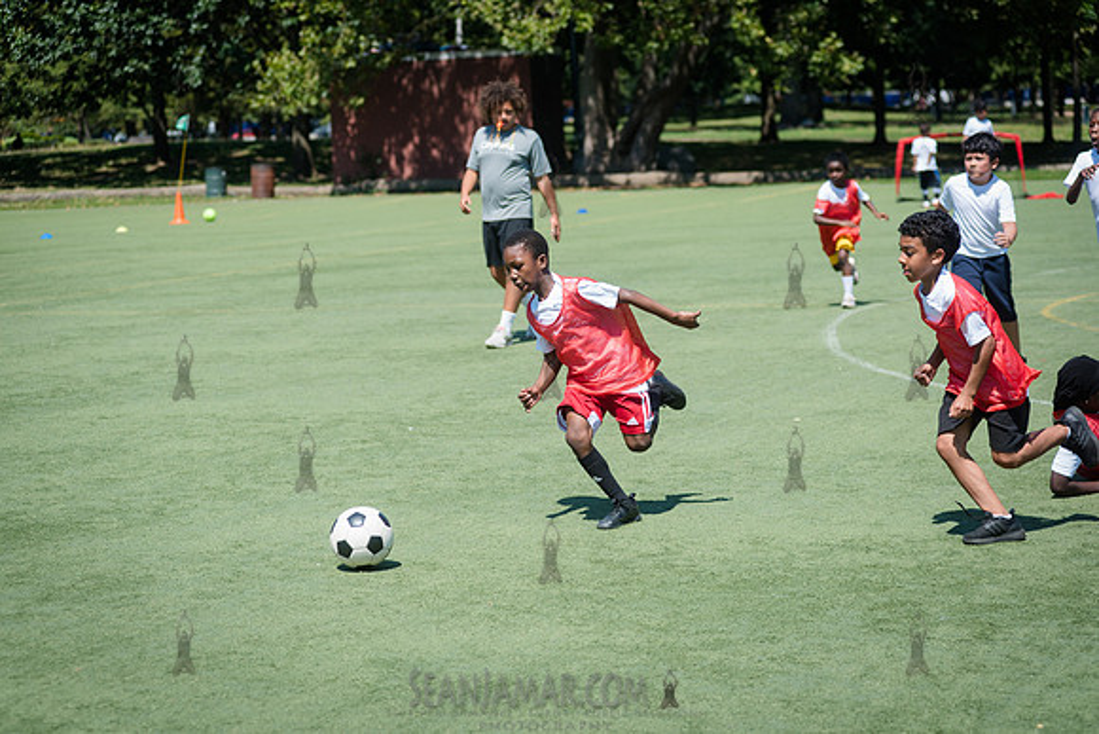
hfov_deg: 23.6
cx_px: 550
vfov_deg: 15.9
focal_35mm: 86
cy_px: 367
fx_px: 2626
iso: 200
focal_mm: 86
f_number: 4
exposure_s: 1/1250
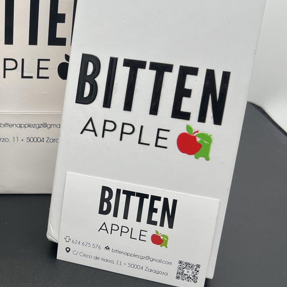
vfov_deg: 32.7
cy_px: 122
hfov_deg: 31.3
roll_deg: -1.3
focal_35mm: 52
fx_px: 488
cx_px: 30
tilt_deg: -27.1
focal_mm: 5.7
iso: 50
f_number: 1.5
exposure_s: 1/578
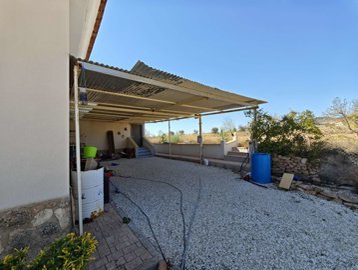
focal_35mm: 14
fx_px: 145
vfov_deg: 85.8
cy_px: 135
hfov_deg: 102.0
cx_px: 179
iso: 50
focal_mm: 2.16
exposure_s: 1/306
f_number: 2.2
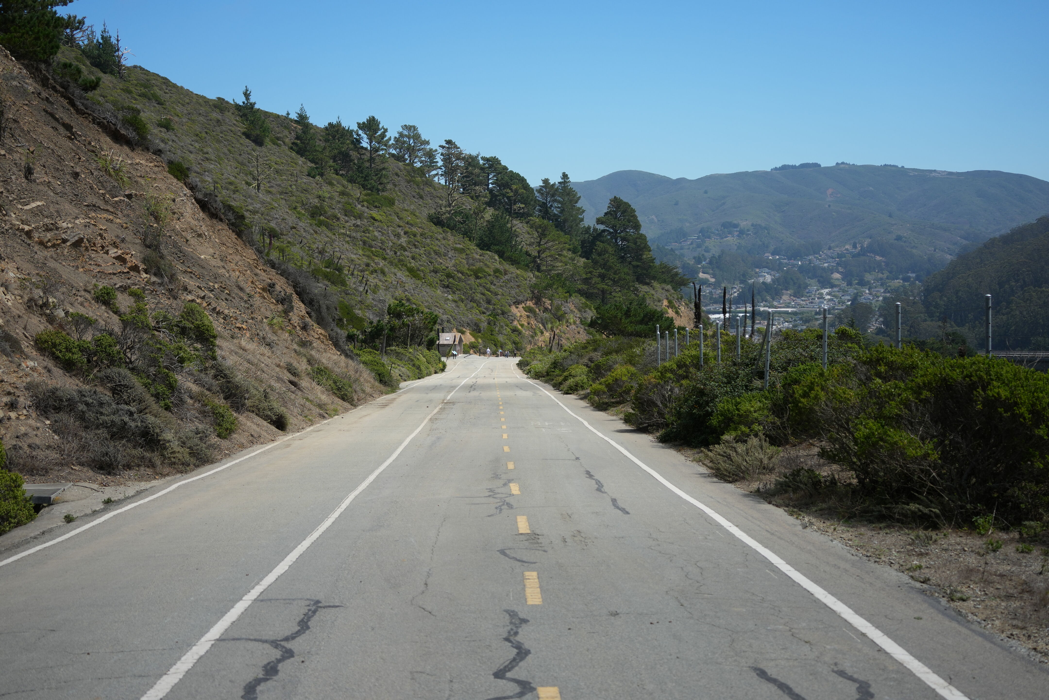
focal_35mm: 50
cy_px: 350
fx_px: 1457
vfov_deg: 27.0
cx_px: 524
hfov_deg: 39.6
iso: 400
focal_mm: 50
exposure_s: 1/2500
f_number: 4.5
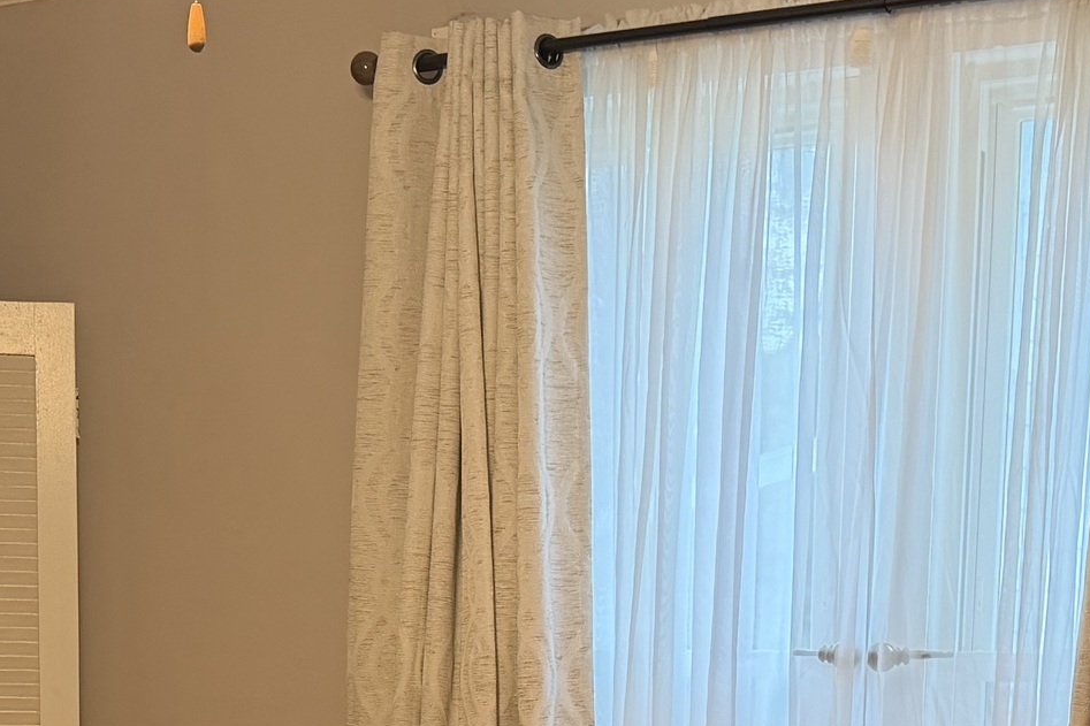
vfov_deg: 16.1
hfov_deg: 25.0
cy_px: 914
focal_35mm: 81
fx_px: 2452
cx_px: 422
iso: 160
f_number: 1.78
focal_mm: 6.76
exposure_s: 1/60
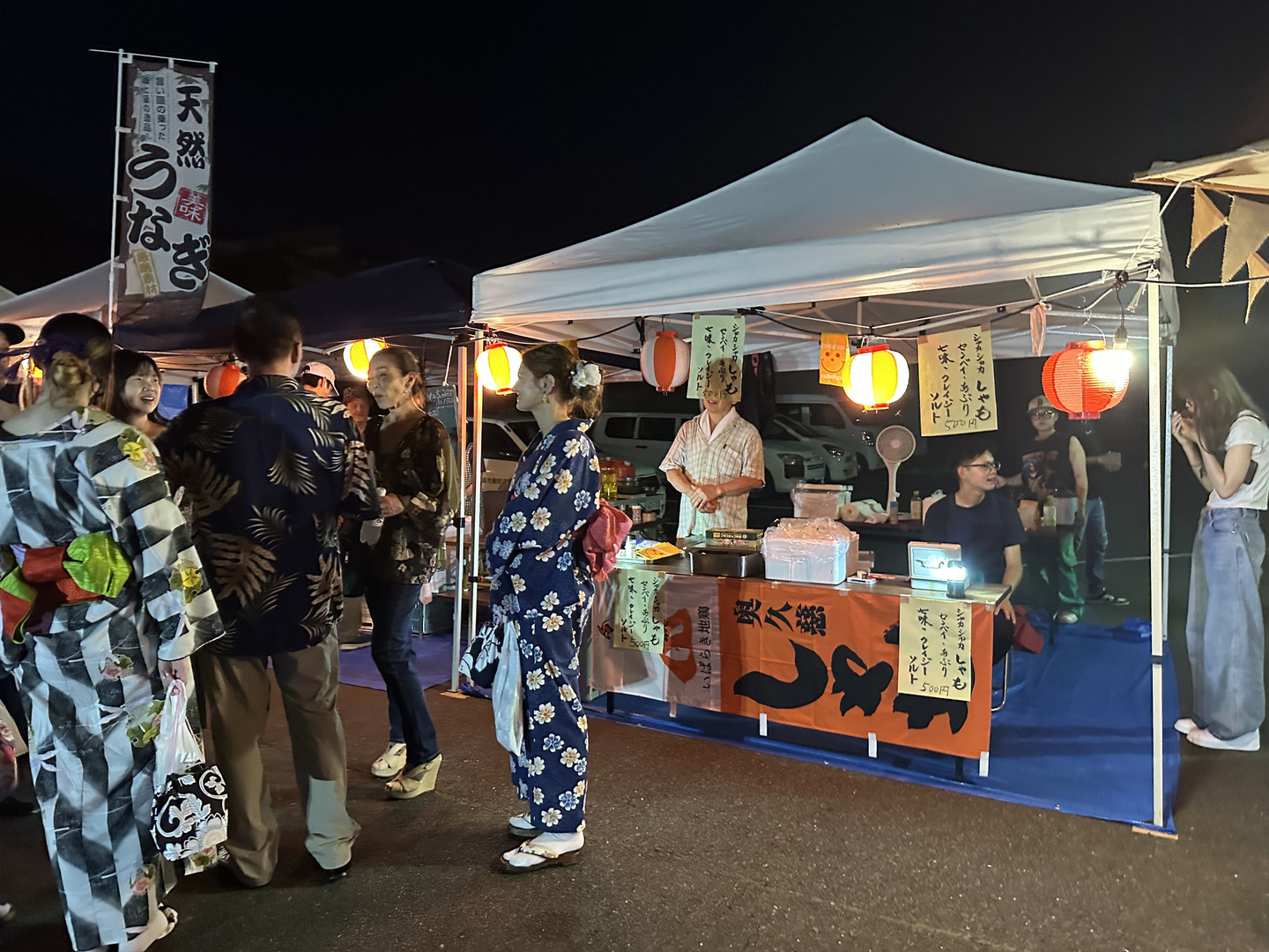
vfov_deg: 56.8
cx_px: 634
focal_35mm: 24
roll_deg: -3.0
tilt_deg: -0.7
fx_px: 880
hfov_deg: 71.6
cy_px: 476
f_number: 1.78
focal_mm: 6.86
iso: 1000
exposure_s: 1/33
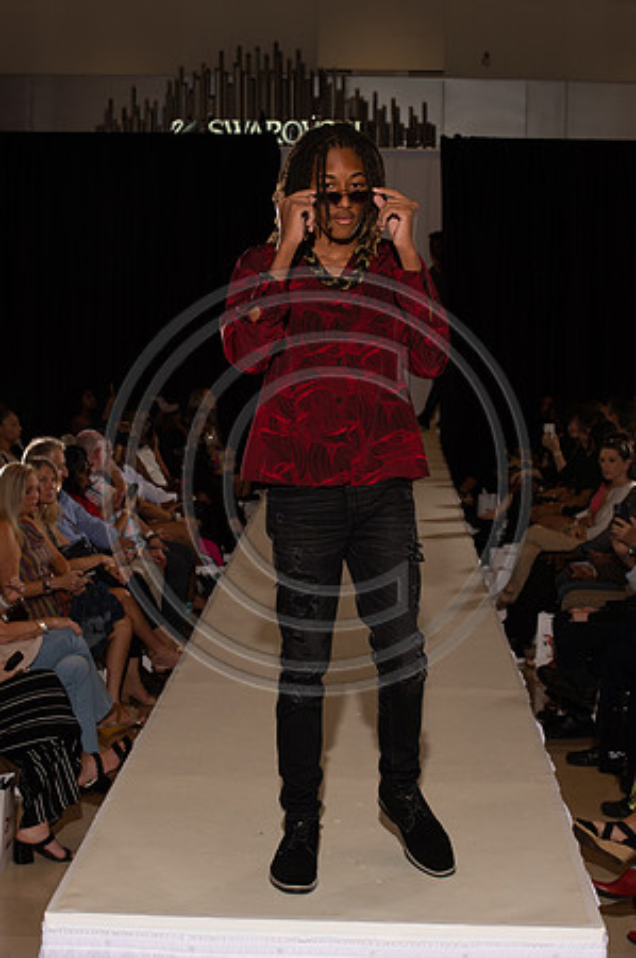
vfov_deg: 28.9
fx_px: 1859
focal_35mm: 70
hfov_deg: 19.4
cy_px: 479
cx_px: 318
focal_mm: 70
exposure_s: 1/250
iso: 800
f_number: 9
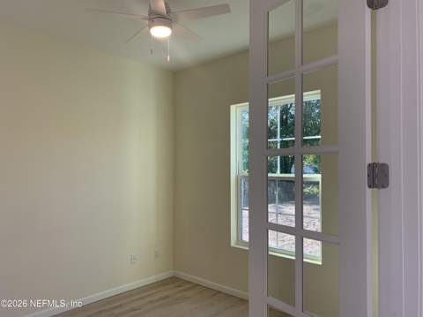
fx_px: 317
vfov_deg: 53.0
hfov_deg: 67.4
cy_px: 158
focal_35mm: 26
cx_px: 212
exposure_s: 1/120
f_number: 1.8
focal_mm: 4.25
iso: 32
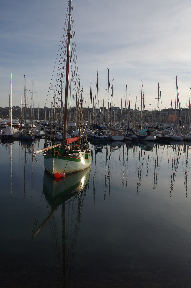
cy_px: 144
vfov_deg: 55.9
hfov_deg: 38.7
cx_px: 96
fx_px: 272
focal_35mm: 34
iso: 100
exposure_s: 1/125
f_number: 11
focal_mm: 23.13
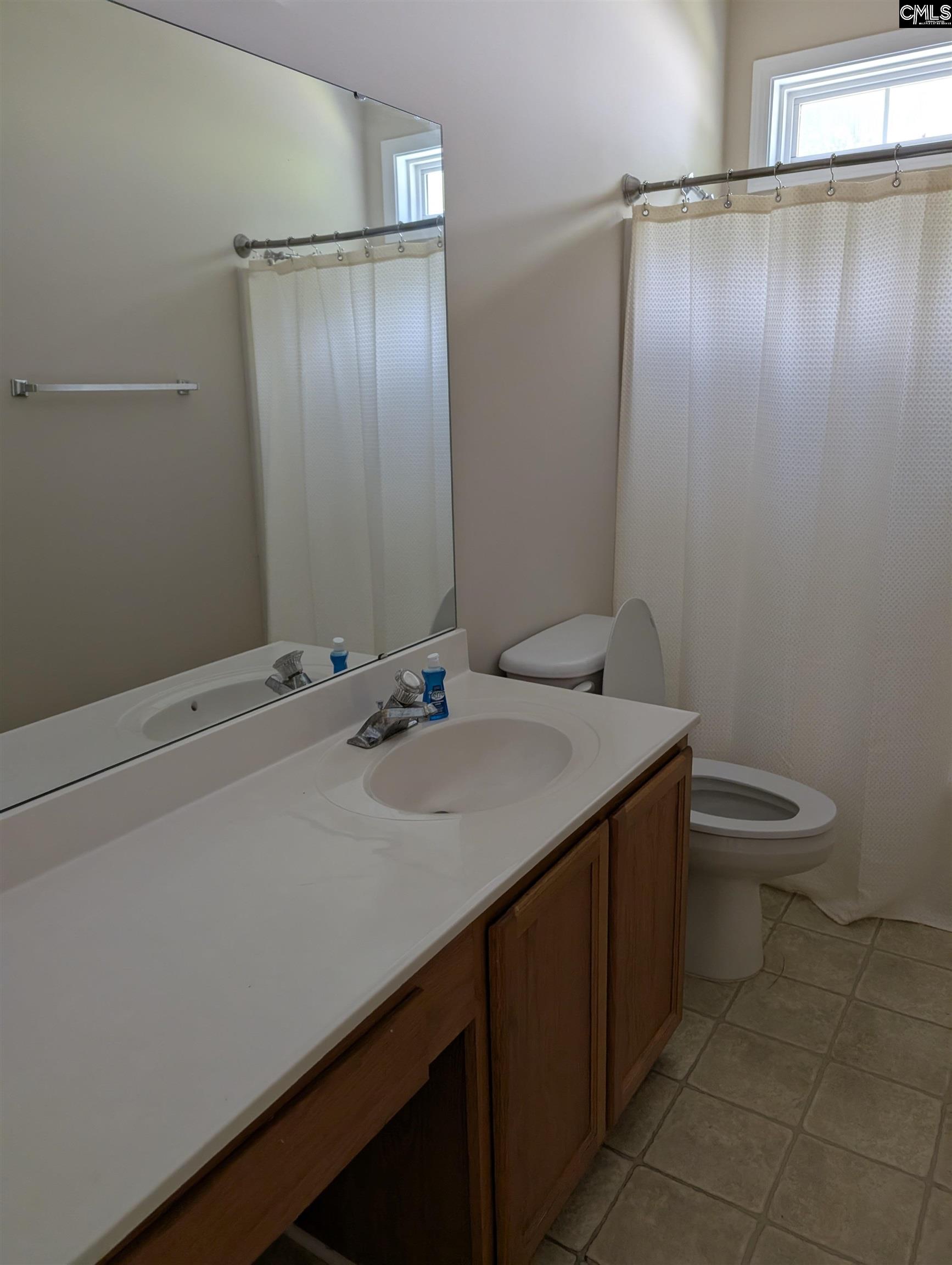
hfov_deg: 56.9
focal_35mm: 24
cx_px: 476
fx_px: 878
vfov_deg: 71.5
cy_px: 632
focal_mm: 6.9
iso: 649
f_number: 1.68
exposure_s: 1/390
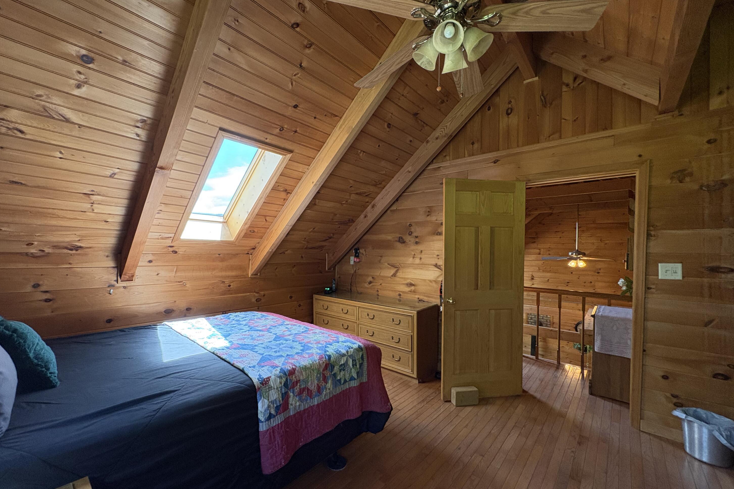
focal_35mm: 15
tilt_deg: +0.3
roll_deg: +0.0
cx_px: 358
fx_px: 306
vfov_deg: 77.3
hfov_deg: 100.4
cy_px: 253
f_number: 2.2
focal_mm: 2.22
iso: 400
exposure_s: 1/120
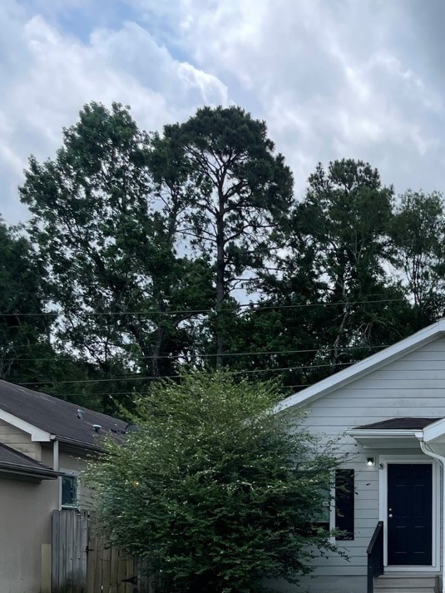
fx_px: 960
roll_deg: +0.1
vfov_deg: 32.7
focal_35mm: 56
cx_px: 468
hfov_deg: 24.6
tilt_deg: +2.3
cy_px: 531
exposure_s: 1/2959
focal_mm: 4.2
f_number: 1.6
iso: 32
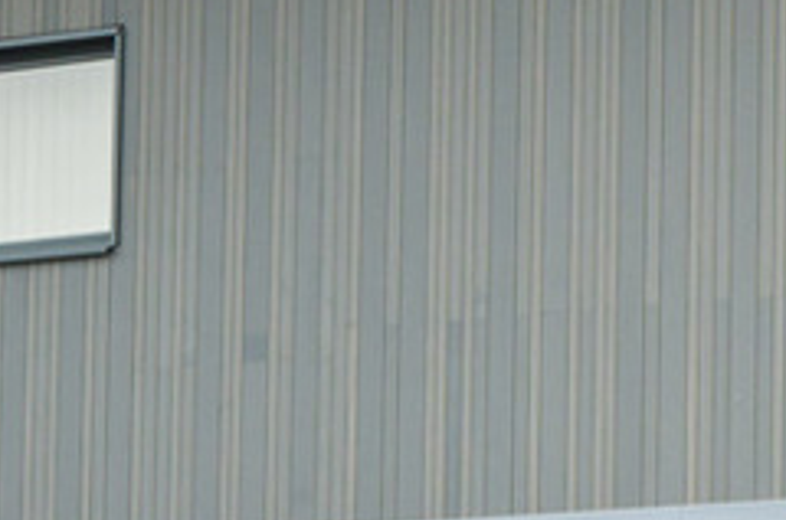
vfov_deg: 3.1
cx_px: 665
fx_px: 9544
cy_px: 51
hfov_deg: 4.7
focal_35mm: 438
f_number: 11
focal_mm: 105
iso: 640
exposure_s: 1/125
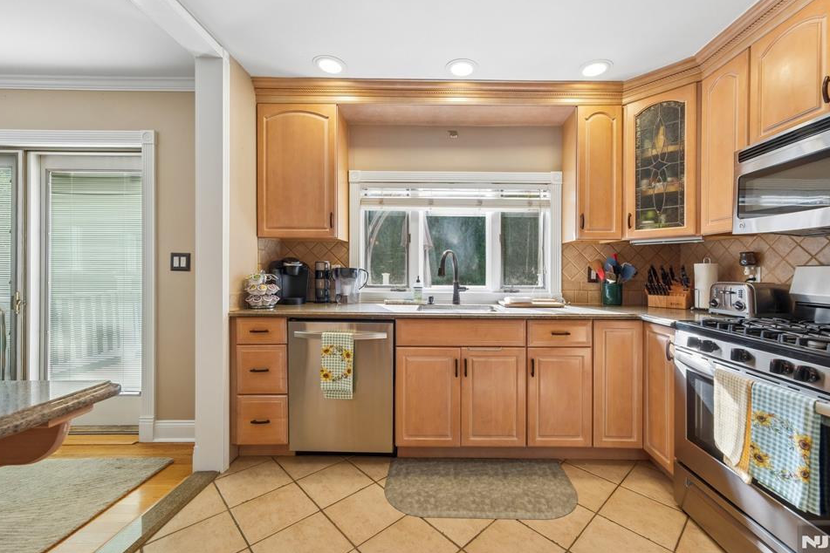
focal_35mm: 14
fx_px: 323
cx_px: 439
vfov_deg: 81.2
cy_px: 265
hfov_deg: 104.1
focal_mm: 8.7
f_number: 5.6
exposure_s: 1/80
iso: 400
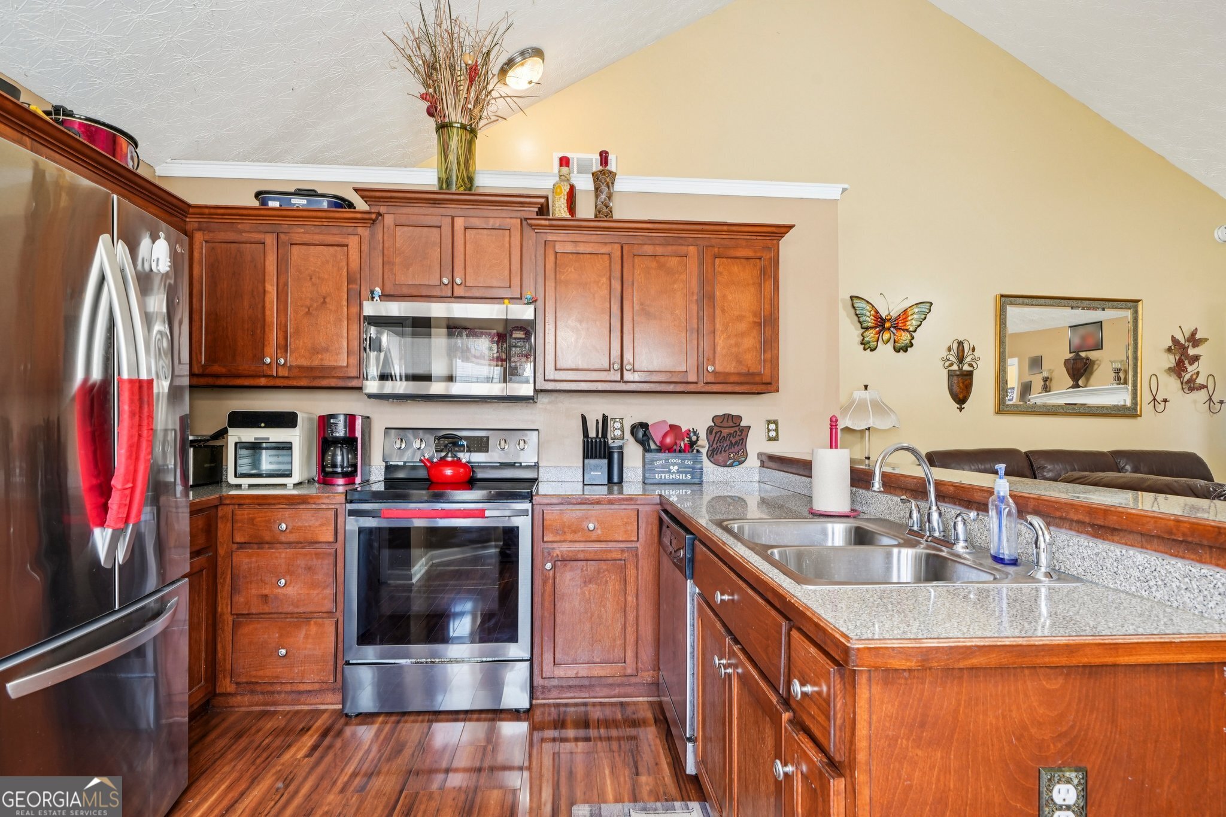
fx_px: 579
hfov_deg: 93.3
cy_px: 408
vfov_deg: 70.4
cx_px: 613
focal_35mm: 17
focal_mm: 17
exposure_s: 1/4
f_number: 8
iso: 400
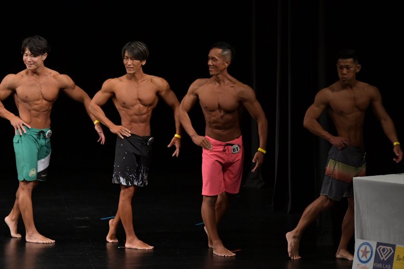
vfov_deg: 5.4
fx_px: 2860
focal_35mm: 255
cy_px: 134
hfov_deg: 8.1
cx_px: 202
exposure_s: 1/400
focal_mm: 170
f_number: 5.6
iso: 3200
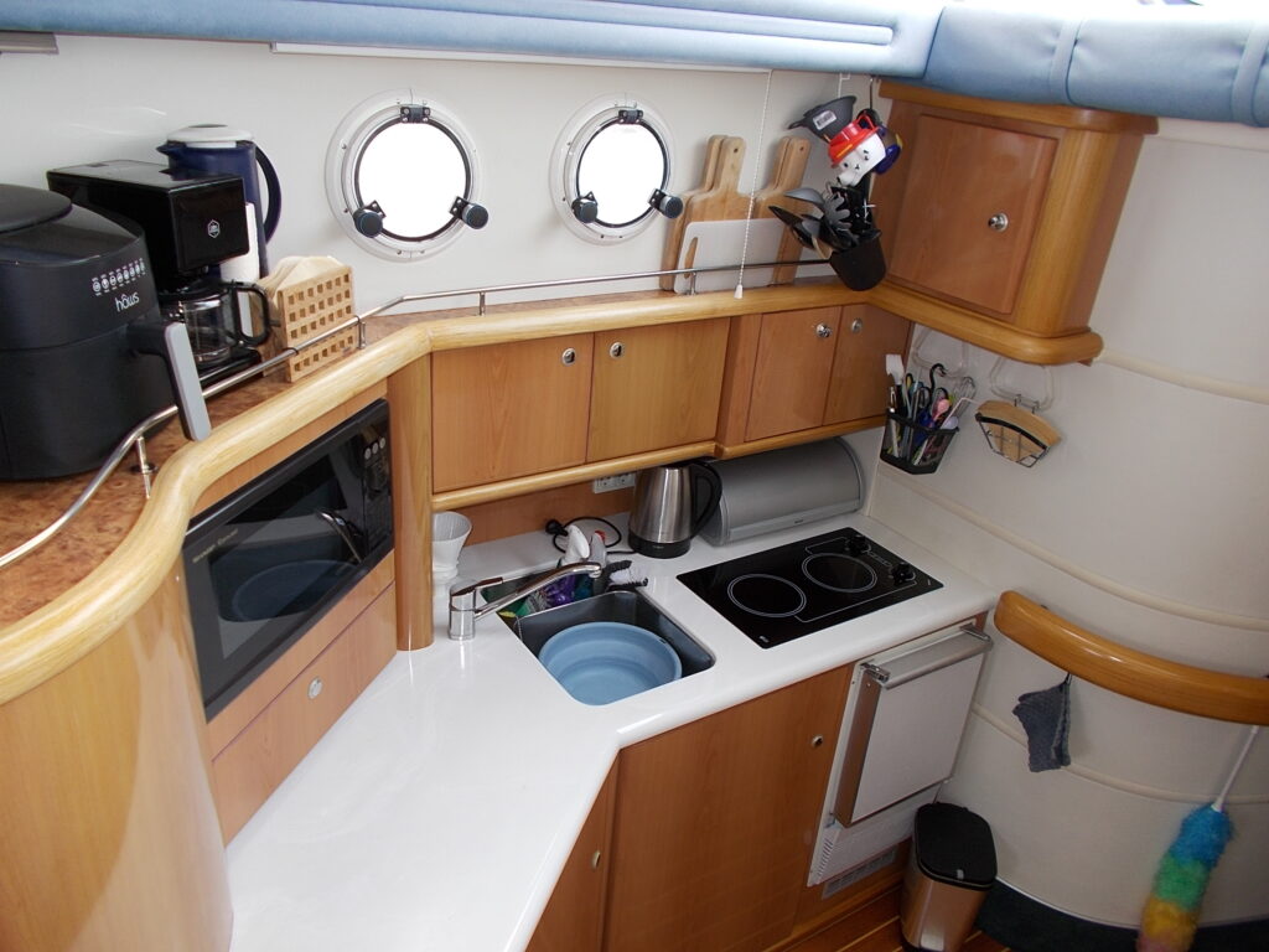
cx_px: 634
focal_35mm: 26
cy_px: 476
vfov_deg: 53.1
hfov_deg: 67.3
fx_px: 953
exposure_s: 1/40
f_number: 3.2
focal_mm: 4.6
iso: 80
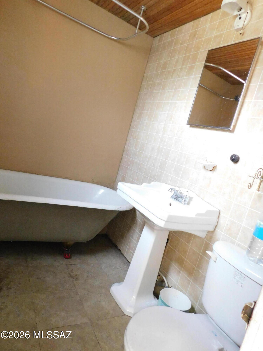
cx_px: 132
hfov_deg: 58.9
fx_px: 233
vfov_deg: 73.9
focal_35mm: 23
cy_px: 176
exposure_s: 1/60
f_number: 3
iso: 800
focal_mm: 4
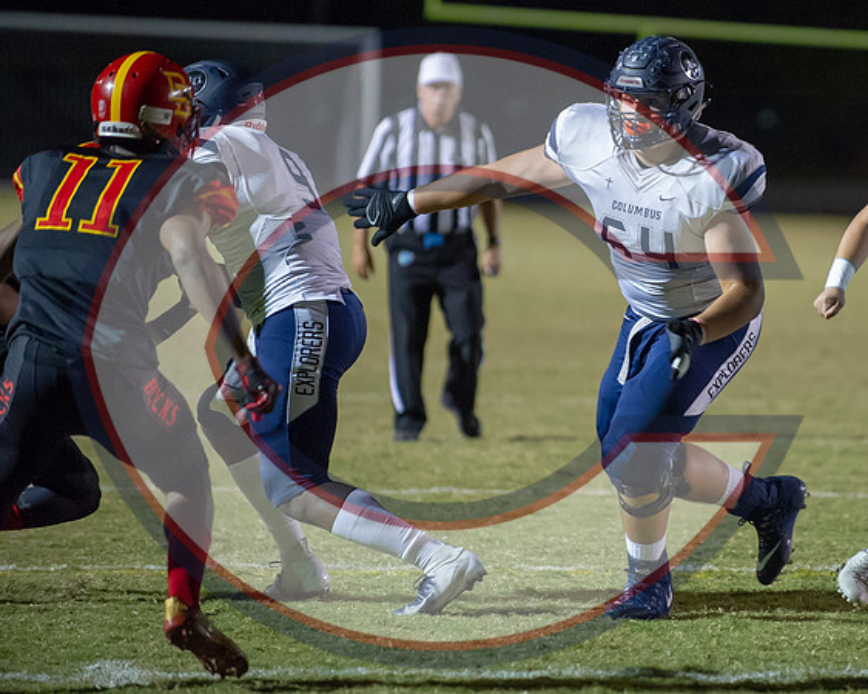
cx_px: 676
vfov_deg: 5.3
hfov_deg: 6.6
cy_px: 311
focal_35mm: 292
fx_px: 7500
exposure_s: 1/800
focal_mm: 200
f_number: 2.8
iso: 5000
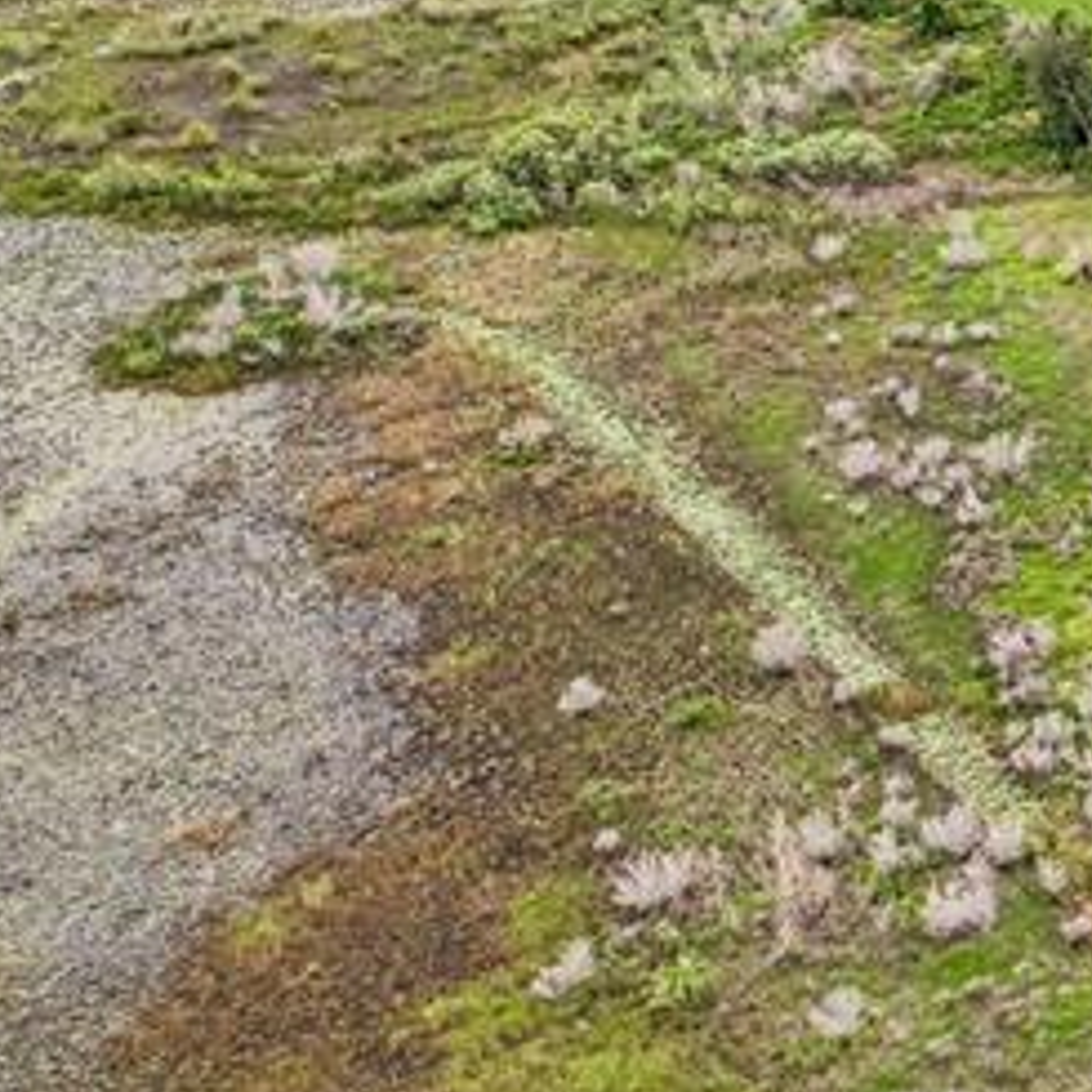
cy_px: 134
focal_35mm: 78
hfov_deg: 16.4
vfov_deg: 21.7
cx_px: 2233
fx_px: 2784
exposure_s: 1/1500
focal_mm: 8.4
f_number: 2.8
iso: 120
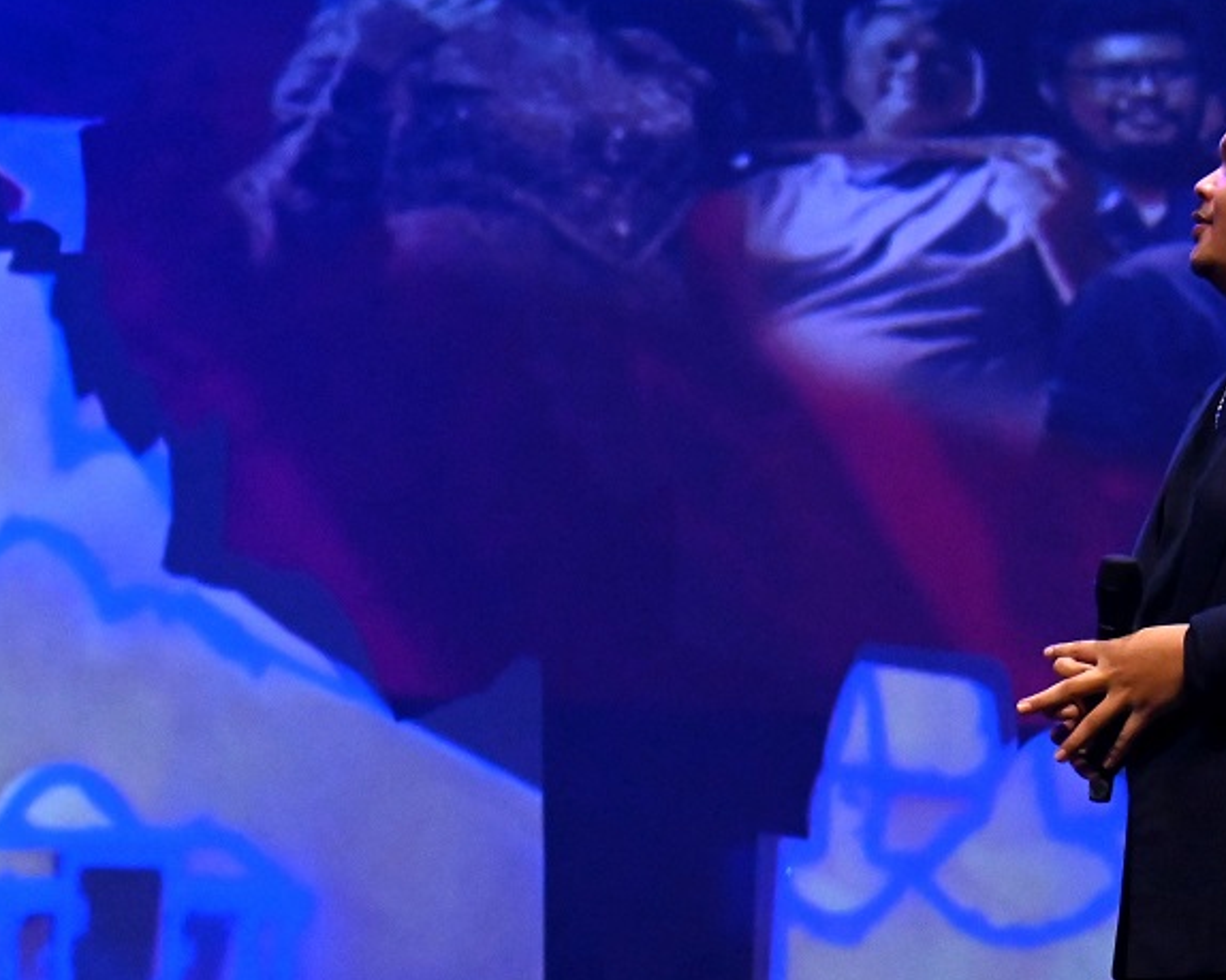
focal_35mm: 353
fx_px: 12806
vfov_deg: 4.4
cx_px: 316
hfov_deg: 5.5
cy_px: 216
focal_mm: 120
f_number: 4
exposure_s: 1/320
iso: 6400
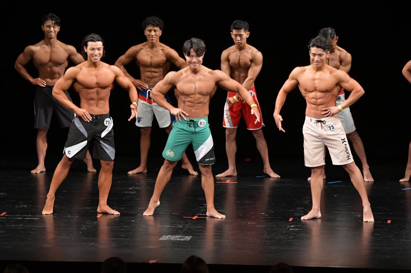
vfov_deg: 6.3
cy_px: 136
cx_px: 206
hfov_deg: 9.5
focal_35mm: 217
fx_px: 2476
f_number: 5.6
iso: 3200
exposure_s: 1/400
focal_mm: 145
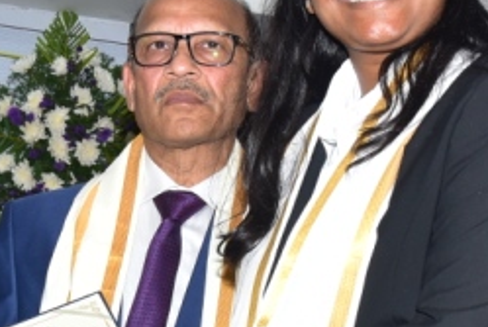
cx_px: 61
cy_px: 223
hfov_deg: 13.0
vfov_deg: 8.8
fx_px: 2118
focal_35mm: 156
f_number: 8
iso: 800
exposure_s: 1/160
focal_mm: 38
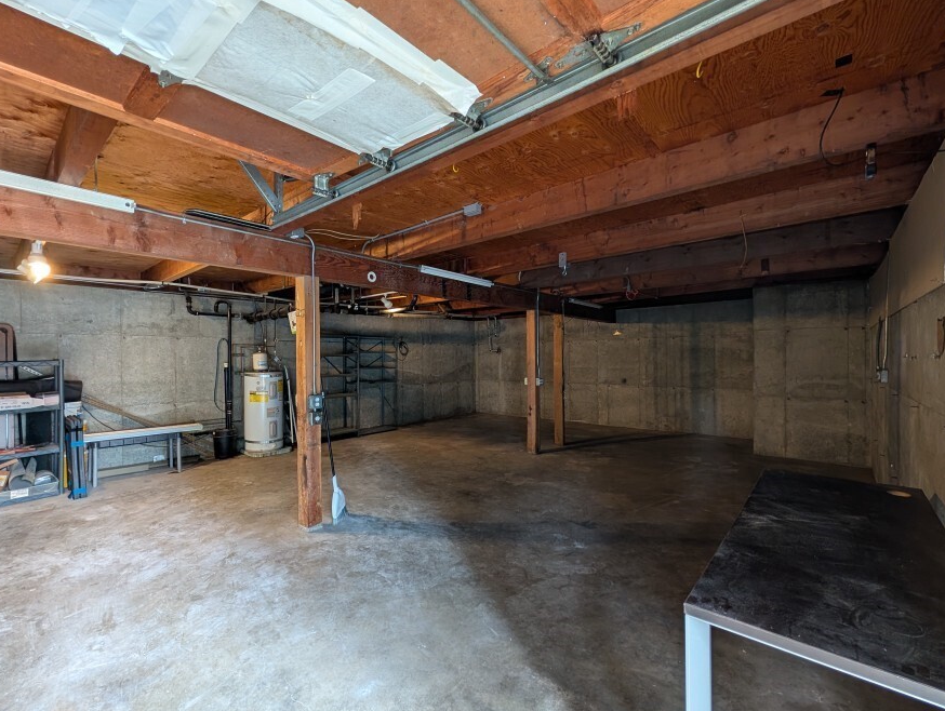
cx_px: 435
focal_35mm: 14
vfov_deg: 85.8
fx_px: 383
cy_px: 357
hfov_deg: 101.8
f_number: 1.7
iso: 122
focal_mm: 2.02
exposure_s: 1/24
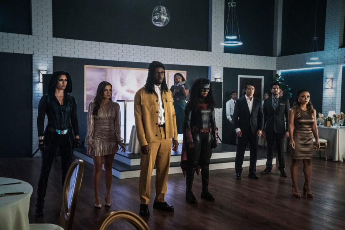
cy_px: 115
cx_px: 172
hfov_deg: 48.5
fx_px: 383
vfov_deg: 33.4
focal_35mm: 40
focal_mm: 40
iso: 10000
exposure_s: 1/200
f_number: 4.5
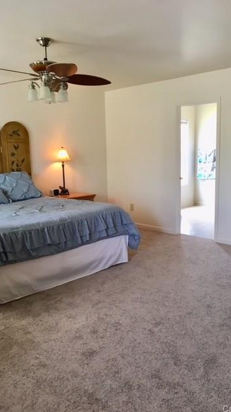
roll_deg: +1.3
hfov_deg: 36.5
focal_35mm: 32
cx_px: 141
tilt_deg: -9.7
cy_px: 207
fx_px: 349
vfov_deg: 61.0
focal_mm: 4.15
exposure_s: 1/30
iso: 80
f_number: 2.2
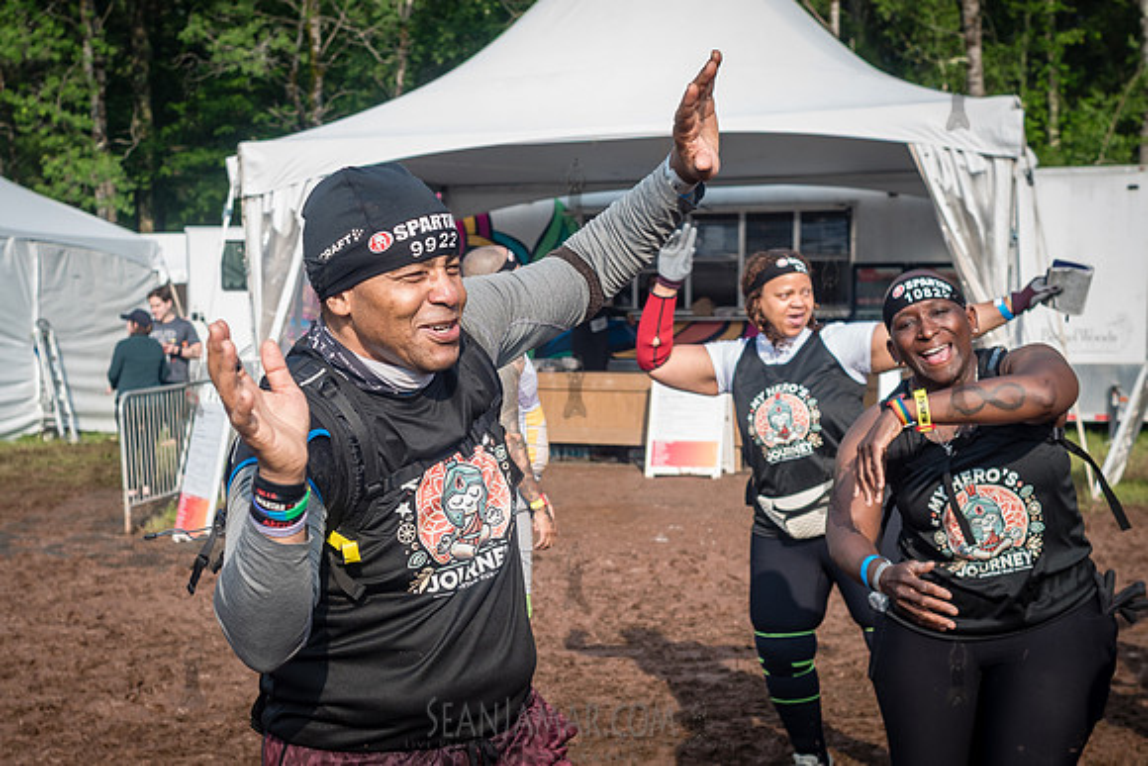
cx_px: 471
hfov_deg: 37.2
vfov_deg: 25.3
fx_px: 1700
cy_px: 492
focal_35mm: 53
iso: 250
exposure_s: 1/640
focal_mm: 35
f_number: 5.6
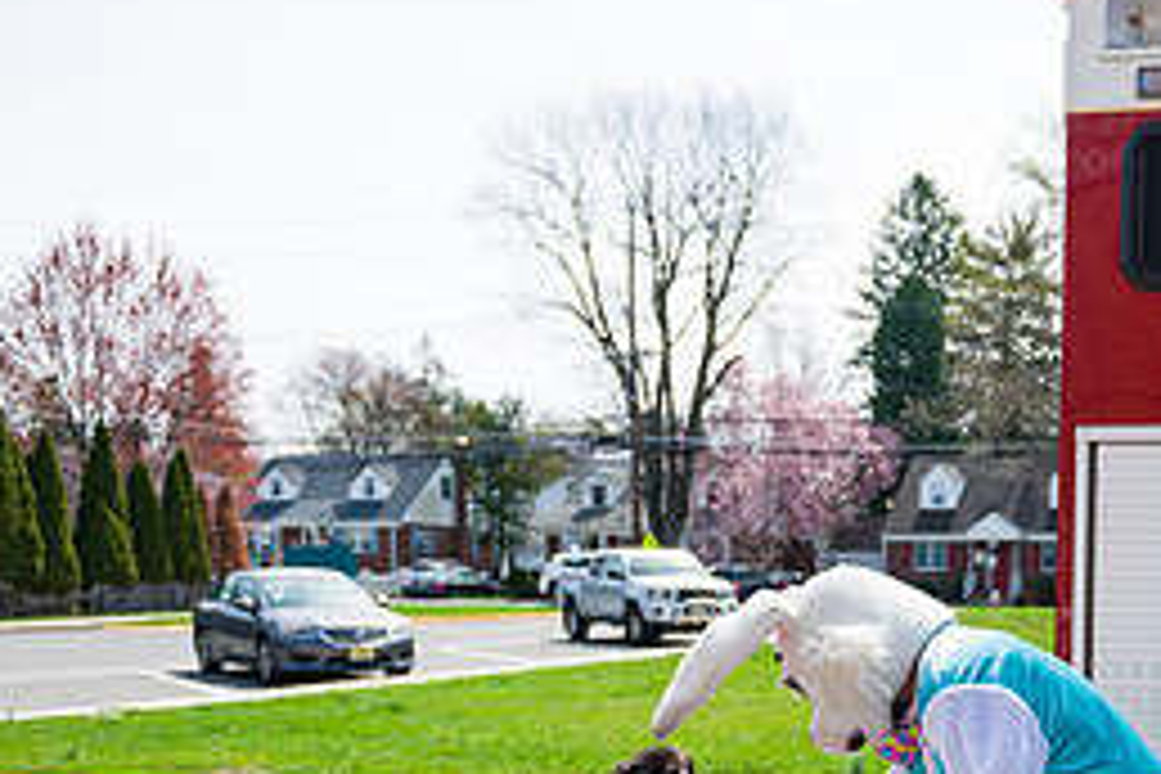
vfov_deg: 23.8
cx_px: 976
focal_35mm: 54
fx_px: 1741
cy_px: 801
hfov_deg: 35.3
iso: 200
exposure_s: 1/2500
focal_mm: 24
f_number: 4
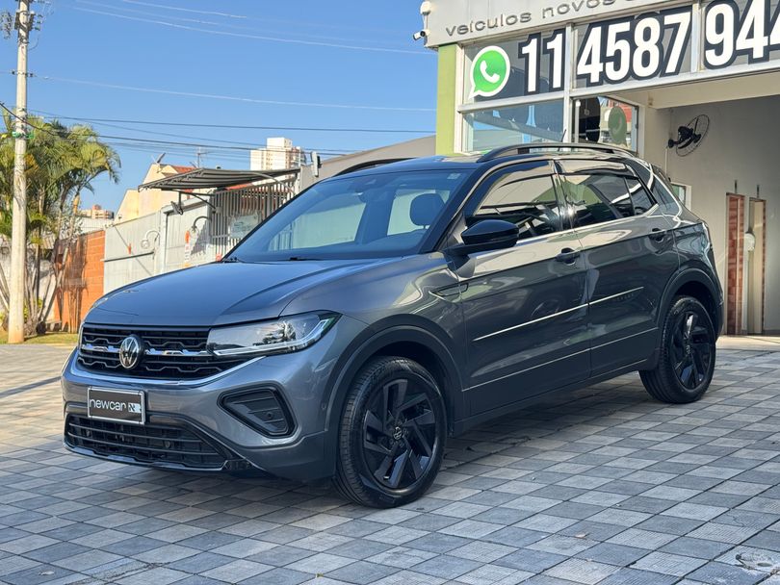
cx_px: 390
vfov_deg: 30.3
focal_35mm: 48
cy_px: 292
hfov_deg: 39.6
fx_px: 1082
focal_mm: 6.76
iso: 64
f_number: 1.78
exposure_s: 1/535
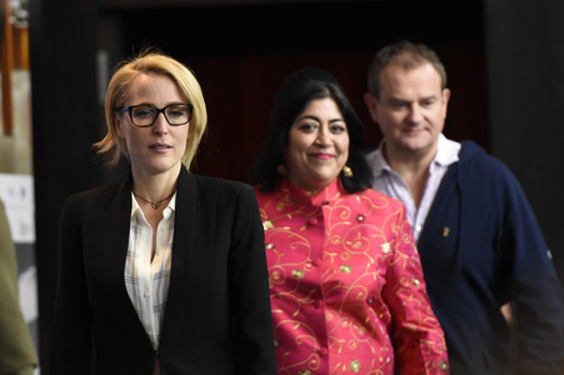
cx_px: 282
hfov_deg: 6.9
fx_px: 4696
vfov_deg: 4.6
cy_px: 188
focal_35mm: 300
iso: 1600
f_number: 3.5
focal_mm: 200
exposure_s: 1/320
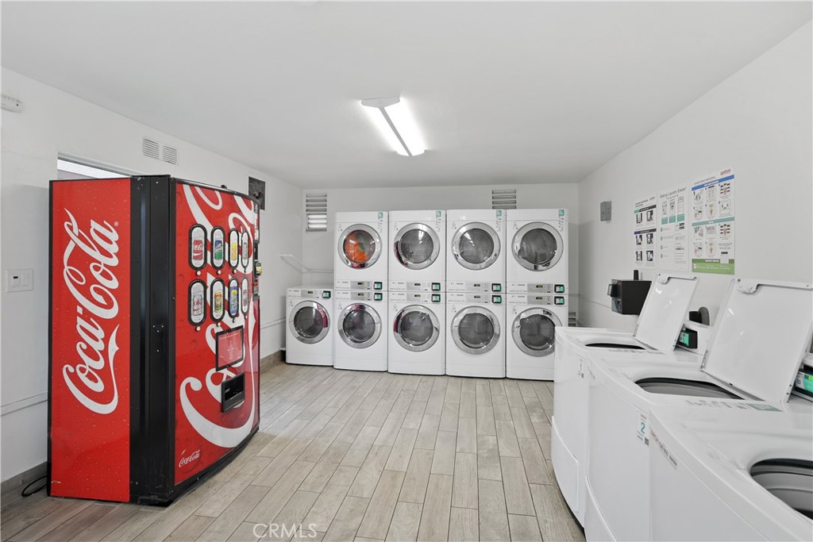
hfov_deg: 95.0
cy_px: 271
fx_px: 373
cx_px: 406
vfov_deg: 72.1
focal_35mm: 16
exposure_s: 1/25
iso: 500
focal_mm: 16.5
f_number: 4
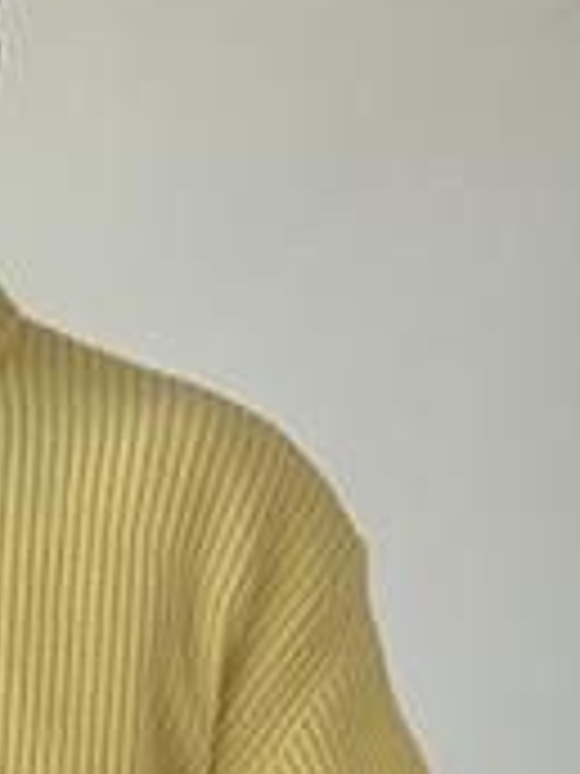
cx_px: -184
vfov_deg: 13.1
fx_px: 3329
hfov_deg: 9.8
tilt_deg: +2.2
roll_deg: +0.2
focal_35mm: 149
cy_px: 704
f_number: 1.78
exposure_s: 1/478
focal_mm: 6.76
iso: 80
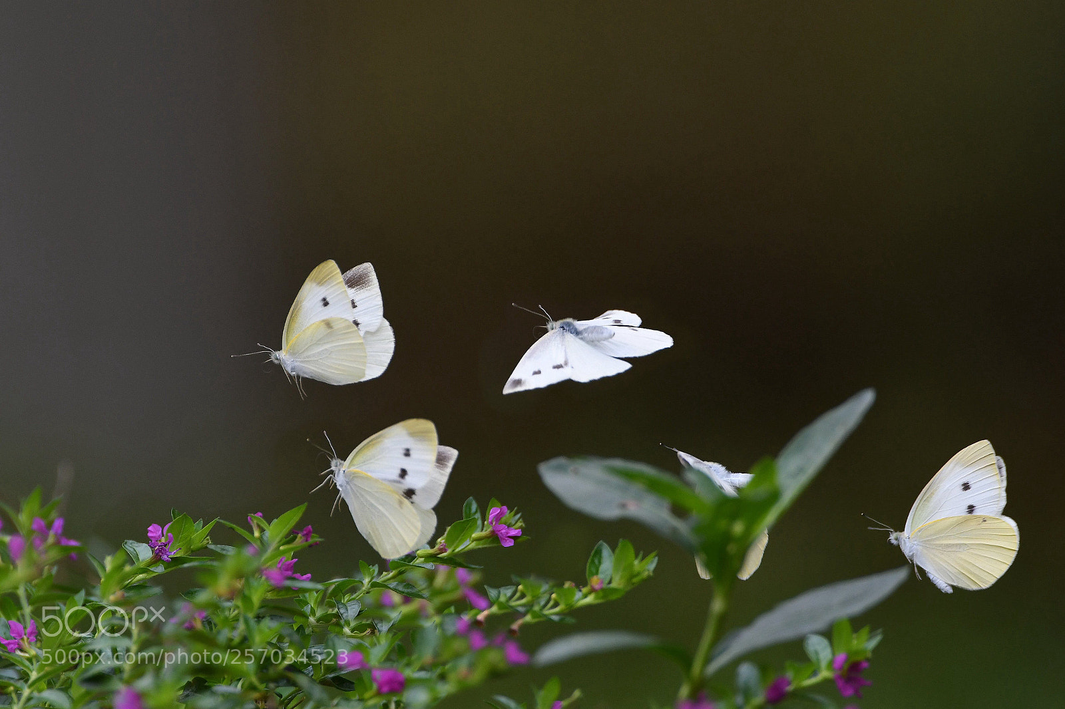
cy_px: 354
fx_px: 26618
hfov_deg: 2.3
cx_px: 532
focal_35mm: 900
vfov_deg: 1.5
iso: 640
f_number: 4
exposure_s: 1/2500
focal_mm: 600
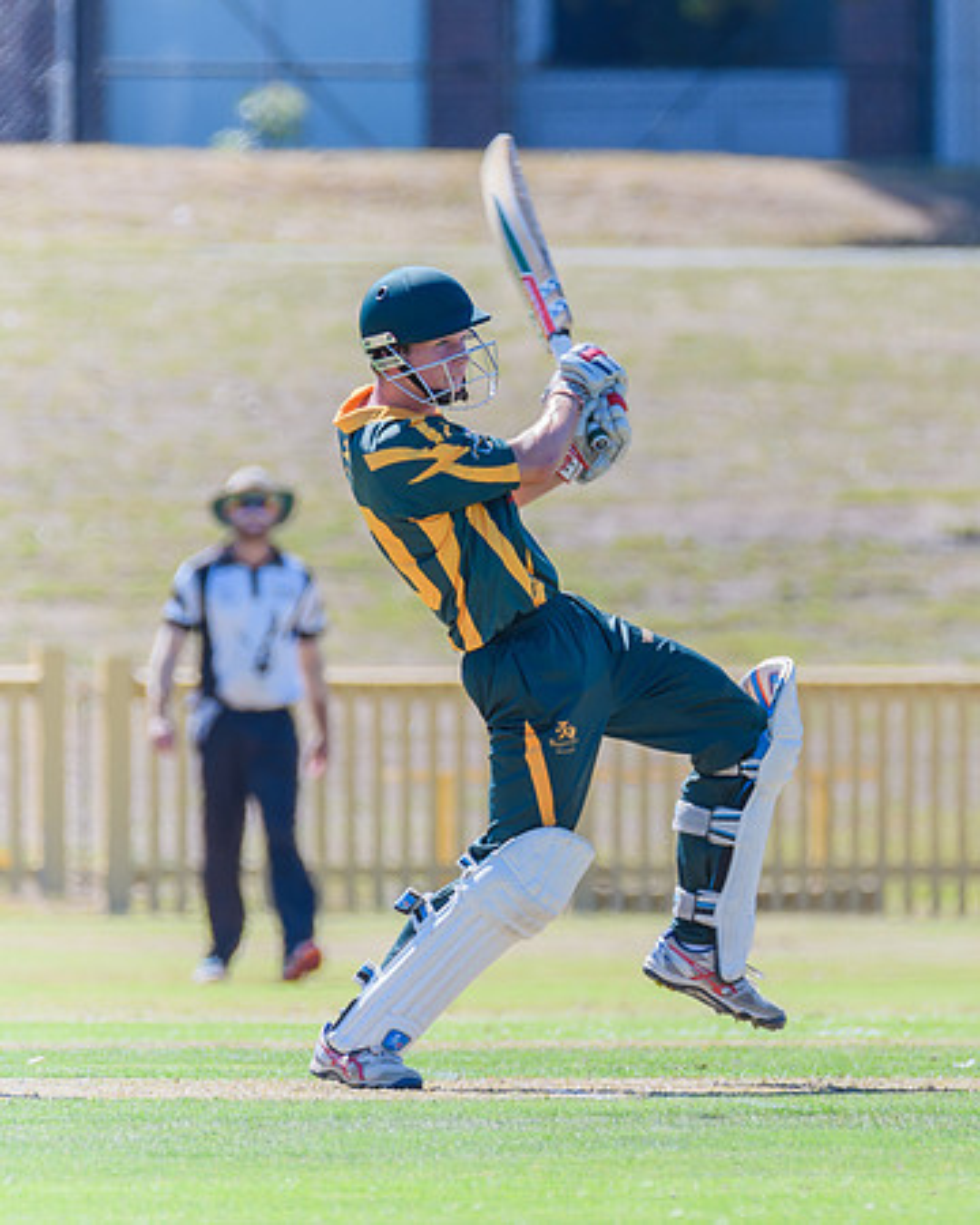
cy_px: 612
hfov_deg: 1.6
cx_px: 910
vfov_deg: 2.0
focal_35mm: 956
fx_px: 34666
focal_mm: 450
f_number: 6
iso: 400
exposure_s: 1/800
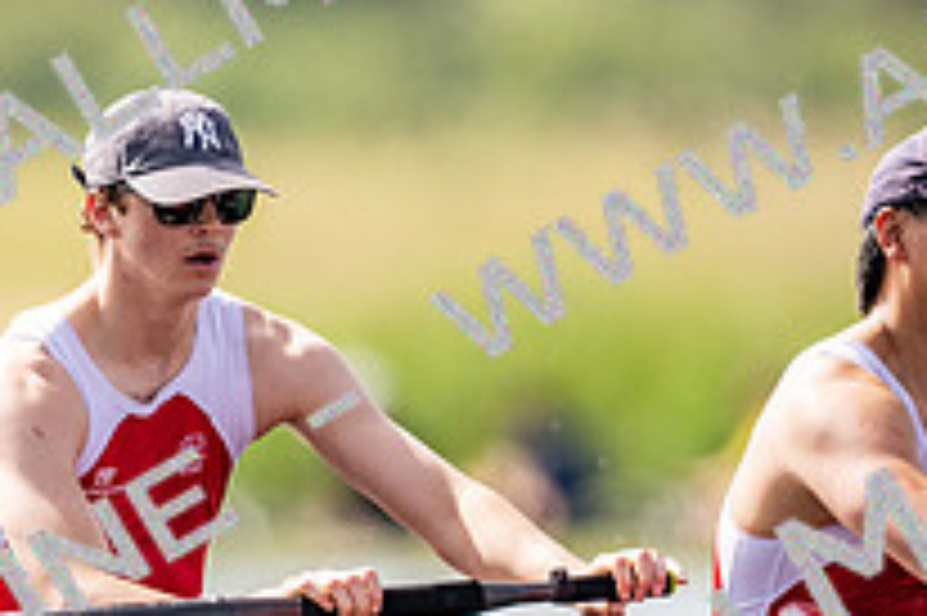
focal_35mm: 1693
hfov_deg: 1.2
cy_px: 434
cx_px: 104
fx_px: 43559
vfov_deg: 0.8
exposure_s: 1/2500
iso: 220
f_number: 4
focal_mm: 600
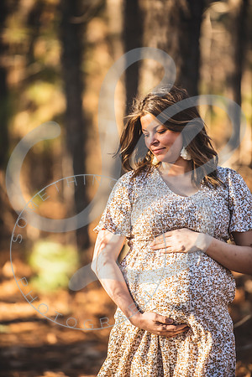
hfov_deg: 6.9
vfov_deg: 10.3
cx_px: 126
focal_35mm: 200
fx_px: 2100
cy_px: 188
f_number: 2.8
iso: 320
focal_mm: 200
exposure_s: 1/400
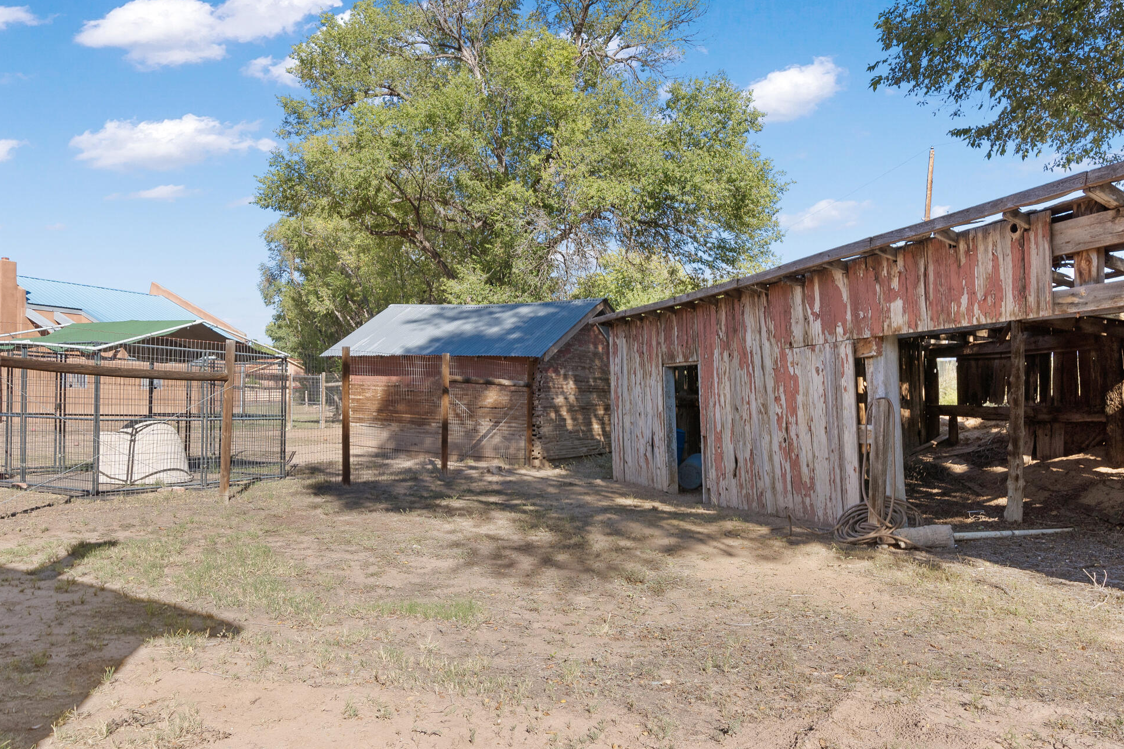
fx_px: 780
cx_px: 543
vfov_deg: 51.2
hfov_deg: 71.5
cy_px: 400
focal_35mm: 25
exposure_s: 1/100
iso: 320
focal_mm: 16
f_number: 9
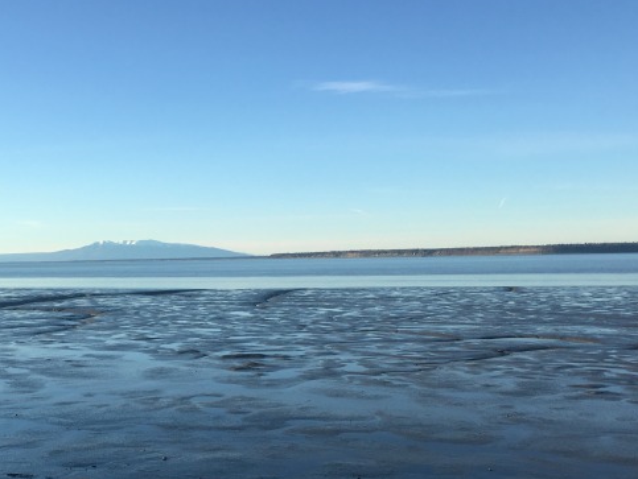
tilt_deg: -3.6
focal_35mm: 48
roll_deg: +1.4
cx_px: 178
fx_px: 885
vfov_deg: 30.0
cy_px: 340
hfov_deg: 38.8
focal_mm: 4.15
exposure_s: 1/974
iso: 25
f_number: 2.2
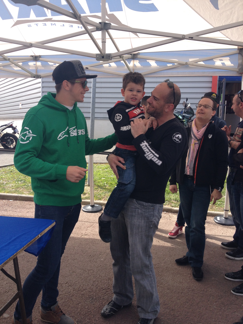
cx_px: 122
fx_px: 328
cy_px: 162
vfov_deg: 52.6
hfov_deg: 40.7
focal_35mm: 35
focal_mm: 4.28
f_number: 2.4
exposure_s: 1/468
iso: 50
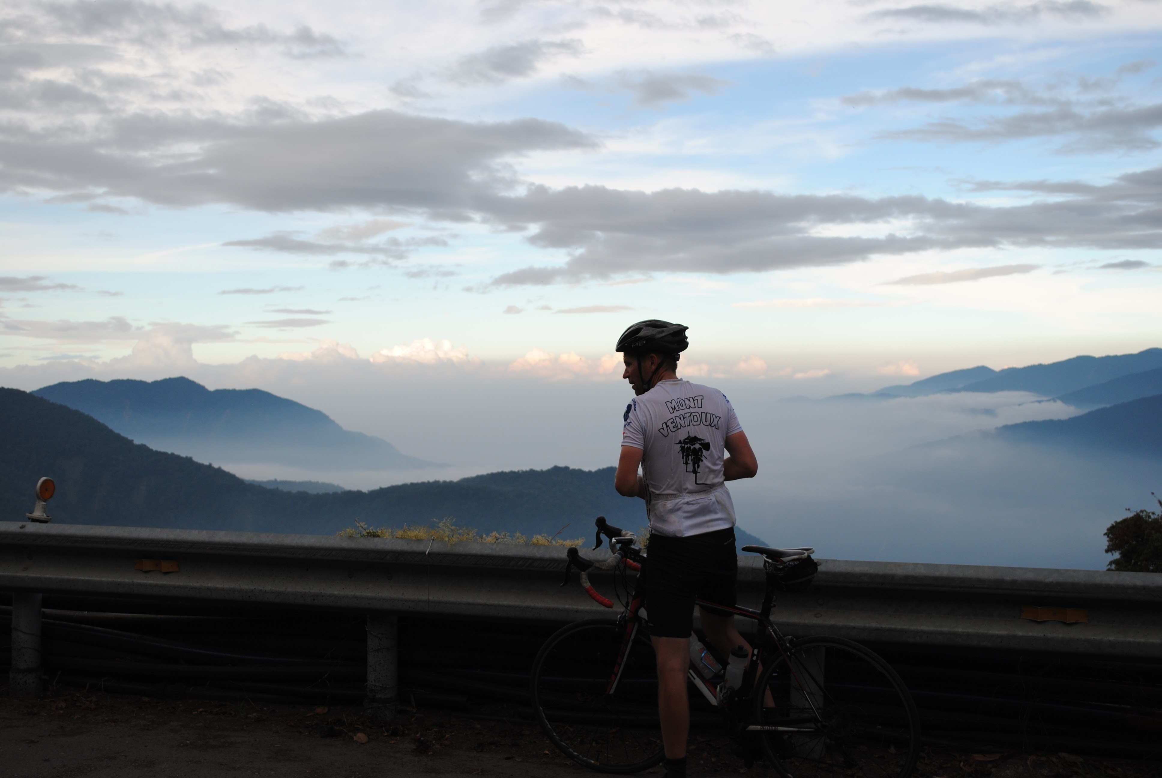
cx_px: 581
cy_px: 389
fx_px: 1551
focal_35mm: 48
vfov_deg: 28.2
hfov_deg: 41.1
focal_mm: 32
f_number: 4.8
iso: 100
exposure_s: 1/250
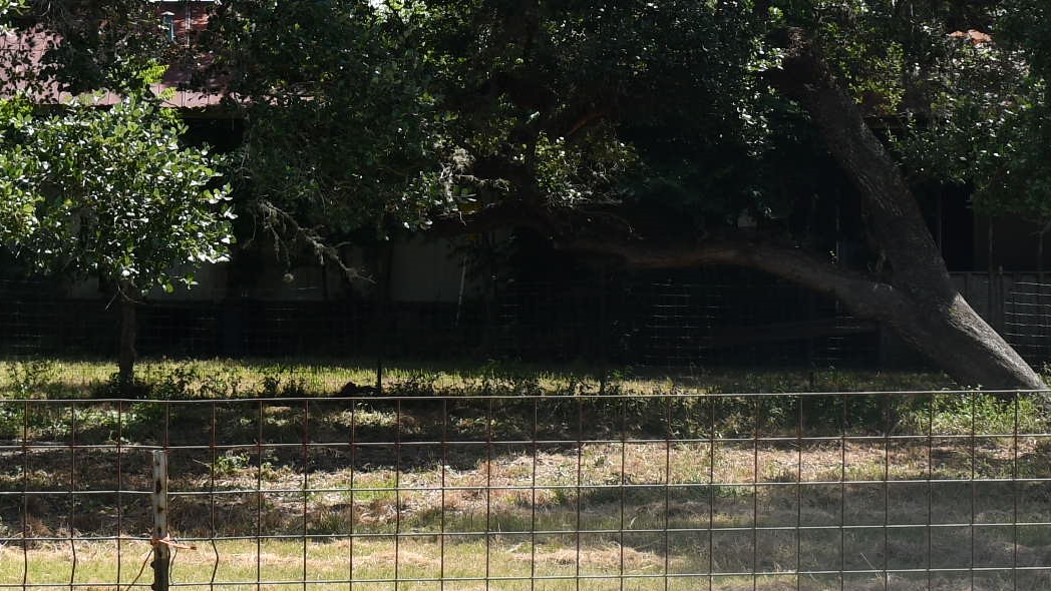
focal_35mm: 132
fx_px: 3679
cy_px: 8
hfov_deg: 16.3
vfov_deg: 9.1
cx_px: 595
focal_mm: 31
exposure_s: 1/250
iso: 125
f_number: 8
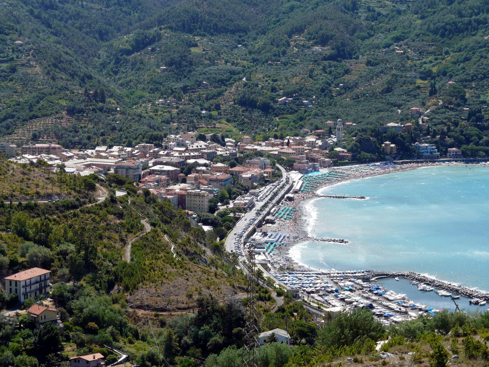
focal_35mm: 83
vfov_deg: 17.8
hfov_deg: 23.6
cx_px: 244
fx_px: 1172
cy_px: 184
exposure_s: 1/320
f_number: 5.6
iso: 100
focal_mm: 13.6
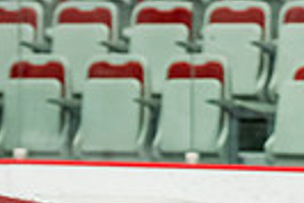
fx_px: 5250
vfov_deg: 2.2
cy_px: 442
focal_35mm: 621
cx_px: 507
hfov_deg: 3.3
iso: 1600
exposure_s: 1/1000
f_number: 3.2
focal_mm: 105
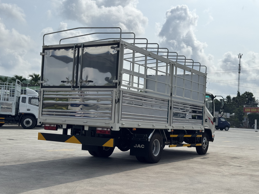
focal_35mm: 48
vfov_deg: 30.3
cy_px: 97
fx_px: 359
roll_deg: -2.8
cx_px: 130
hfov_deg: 39.7
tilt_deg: +2.5
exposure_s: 1/7937
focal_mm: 6.76
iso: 80
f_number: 1.78
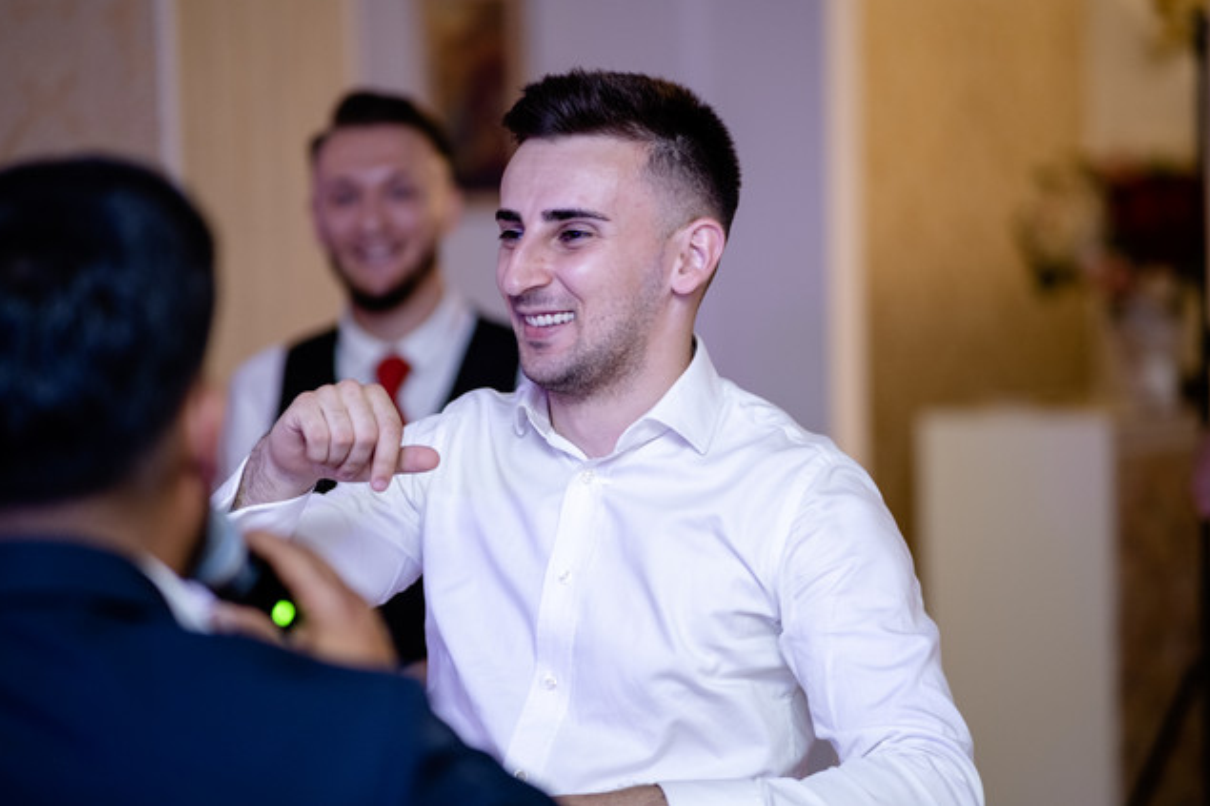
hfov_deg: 15.9
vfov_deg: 10.6
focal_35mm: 129
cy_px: 401
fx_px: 4334
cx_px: 602
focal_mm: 85
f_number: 1.8
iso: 800
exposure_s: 1/200
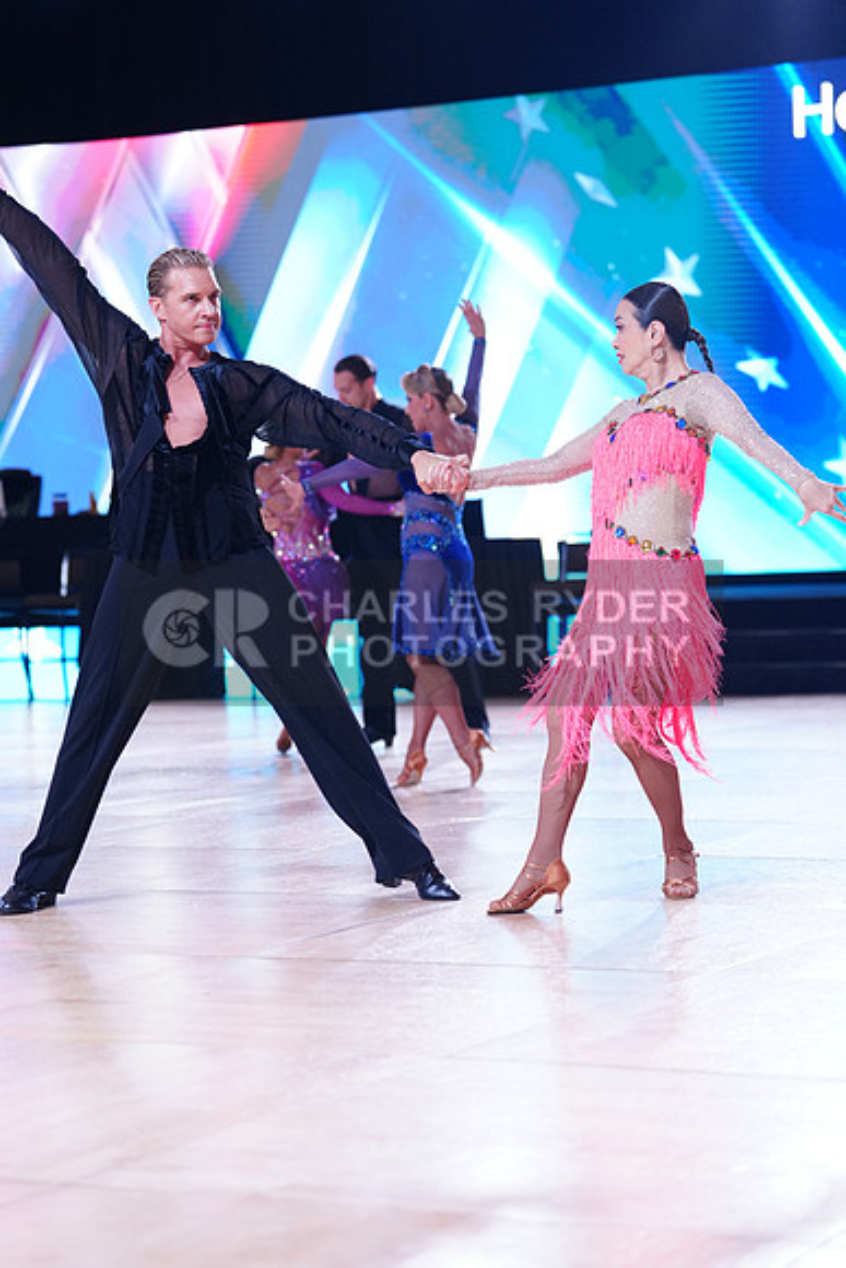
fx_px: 3100
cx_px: 423
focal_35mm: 88
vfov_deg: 23.1
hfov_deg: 15.5
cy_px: 634
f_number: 2.8
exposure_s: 1/500
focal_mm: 88
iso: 1250
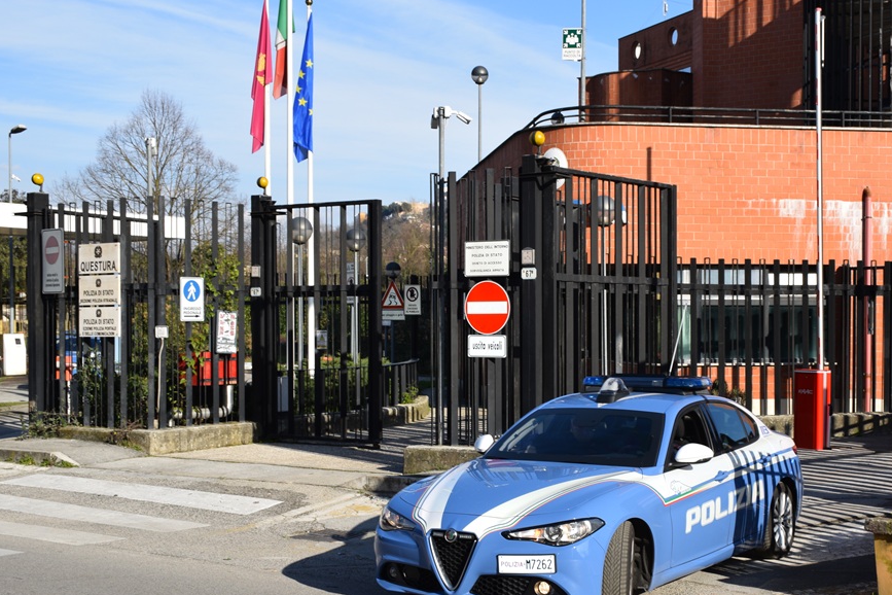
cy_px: 346
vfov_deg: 25.0
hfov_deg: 36.7
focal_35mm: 54
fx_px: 1338
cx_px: 547
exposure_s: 1/200
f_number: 10
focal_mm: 26
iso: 100
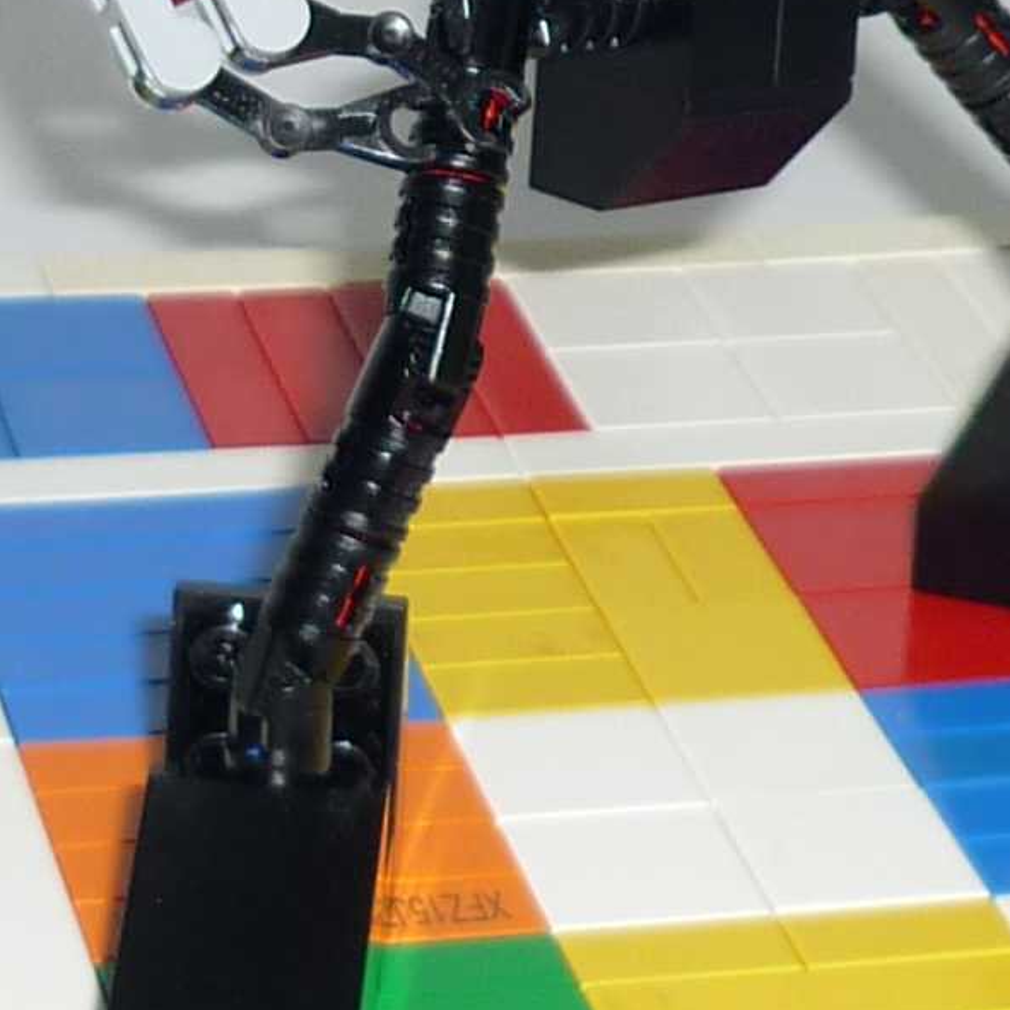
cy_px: -9
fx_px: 5315
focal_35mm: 161
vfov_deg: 10.8
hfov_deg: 10.8
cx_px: 655
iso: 100
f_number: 2.8
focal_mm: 5.5
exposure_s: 1/30
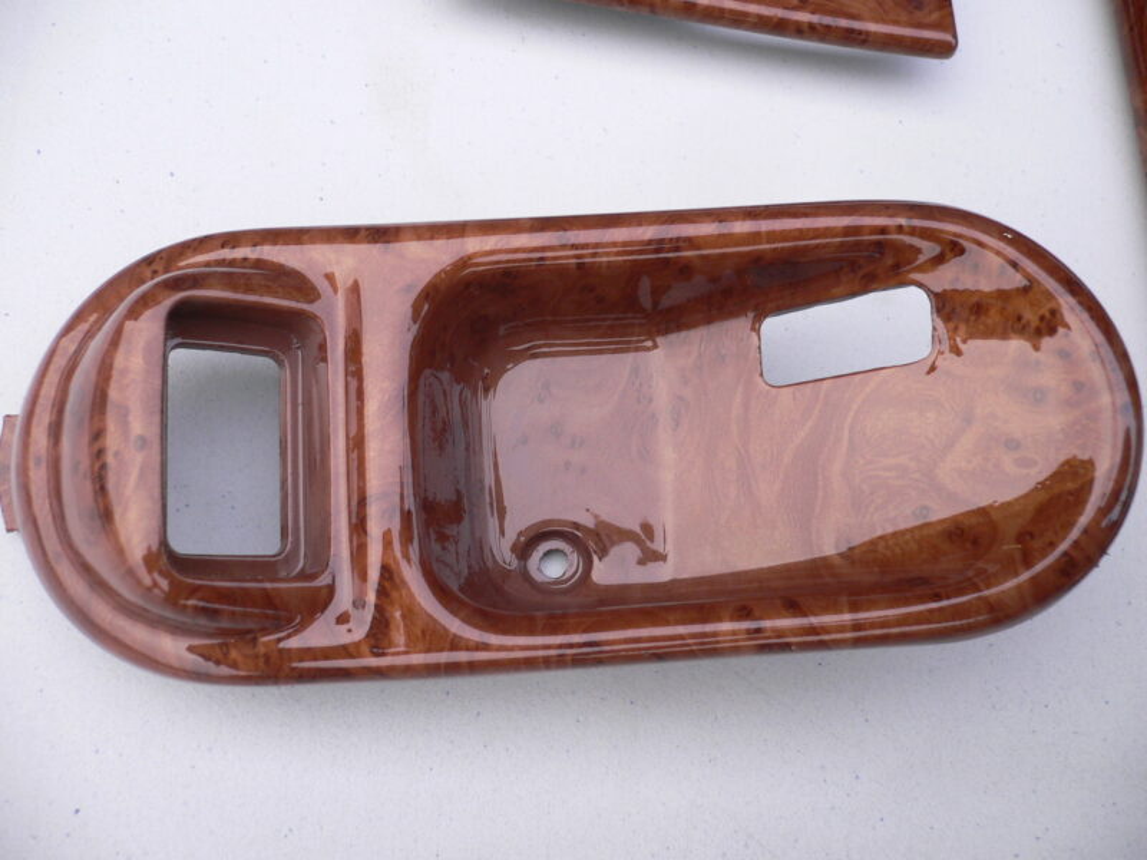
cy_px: 430
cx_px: 574
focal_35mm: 35
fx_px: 1160
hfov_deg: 52.6
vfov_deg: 40.7
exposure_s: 1/80
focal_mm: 5.8
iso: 100
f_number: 2.8
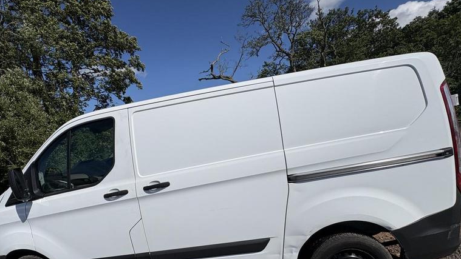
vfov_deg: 59.9
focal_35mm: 18
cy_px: 167
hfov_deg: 92.4
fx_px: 220
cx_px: 208
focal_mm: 2.22
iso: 32
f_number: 2.2
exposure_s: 1/6135
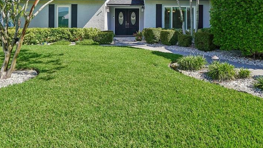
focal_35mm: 23
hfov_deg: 78.7
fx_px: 160
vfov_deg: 46.0
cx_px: 137
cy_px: 22
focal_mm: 10
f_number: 8
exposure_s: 1/125
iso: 100
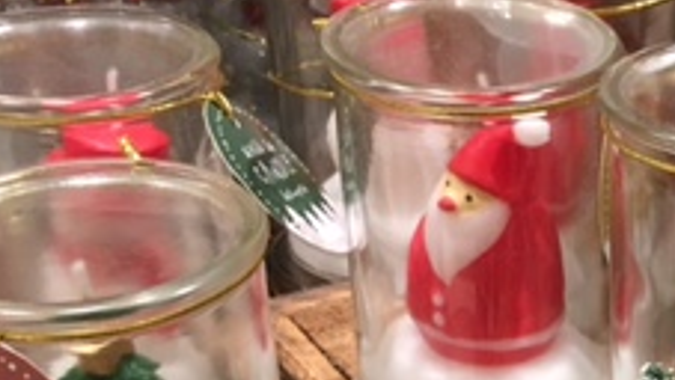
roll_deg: -1.5
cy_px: 481
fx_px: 1594
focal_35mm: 89
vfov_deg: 13.2
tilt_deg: -34.4
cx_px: 702
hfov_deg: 22.8
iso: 100
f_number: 2.2
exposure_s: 1/30
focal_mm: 4.15
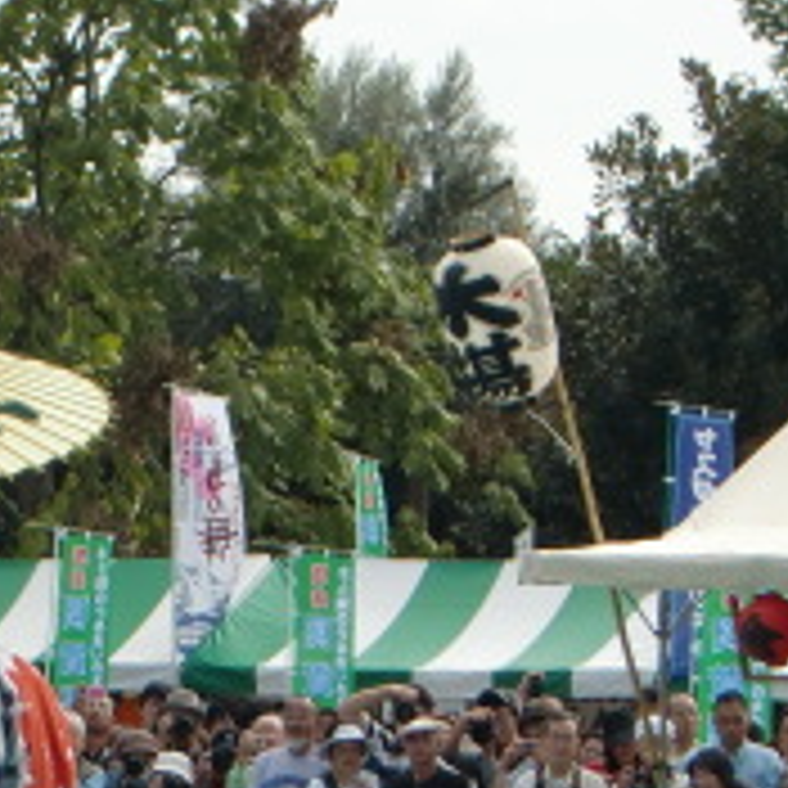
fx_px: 6593
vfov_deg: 6.8
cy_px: 887
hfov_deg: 6.8
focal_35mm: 256
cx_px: -311
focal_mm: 13.9
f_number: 4.6
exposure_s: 1/320
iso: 64
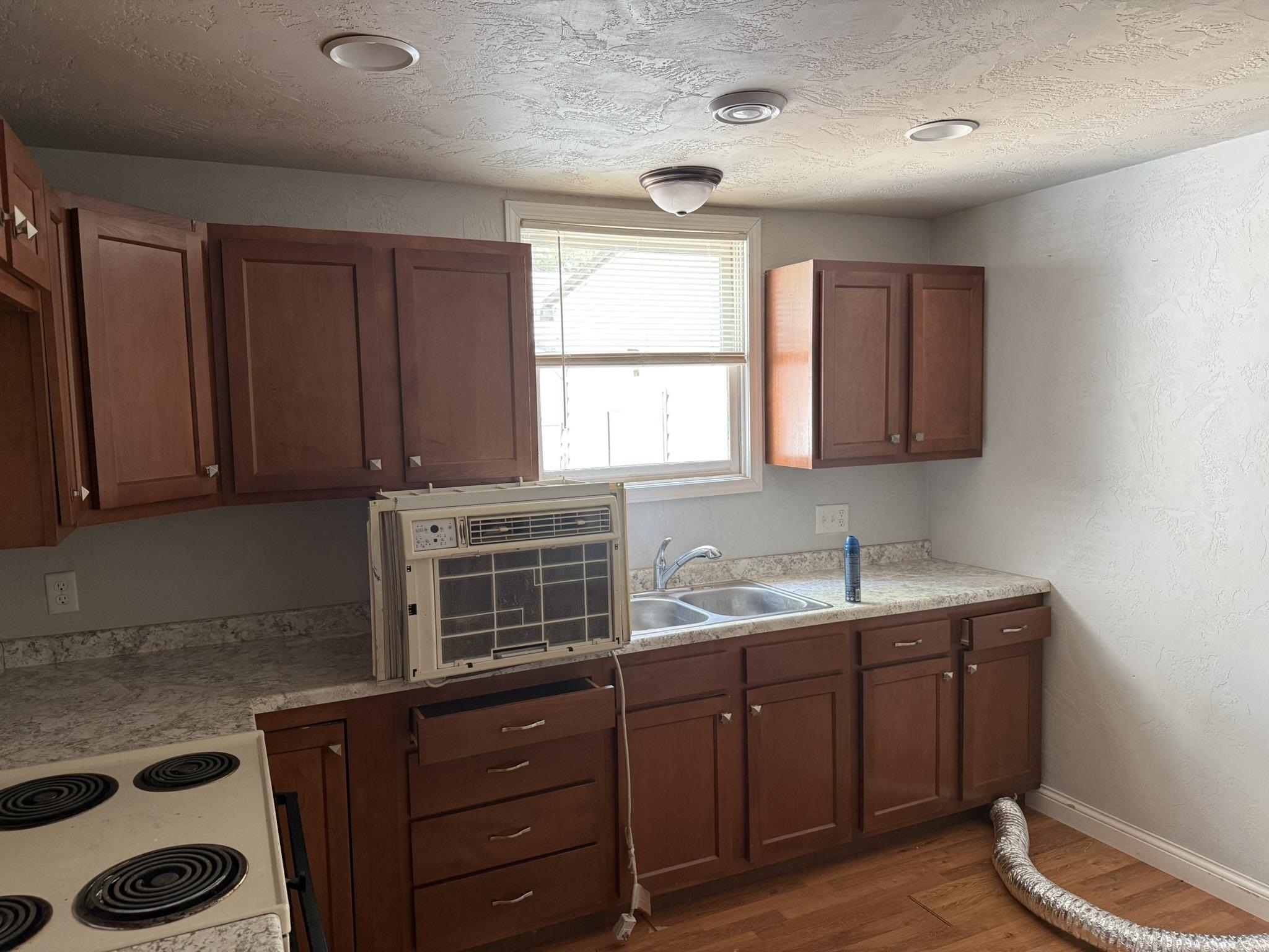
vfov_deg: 56.8
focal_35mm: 24
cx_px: 634
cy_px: 476
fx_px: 880
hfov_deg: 71.6
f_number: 1.78
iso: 200
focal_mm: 6.76
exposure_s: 1/60
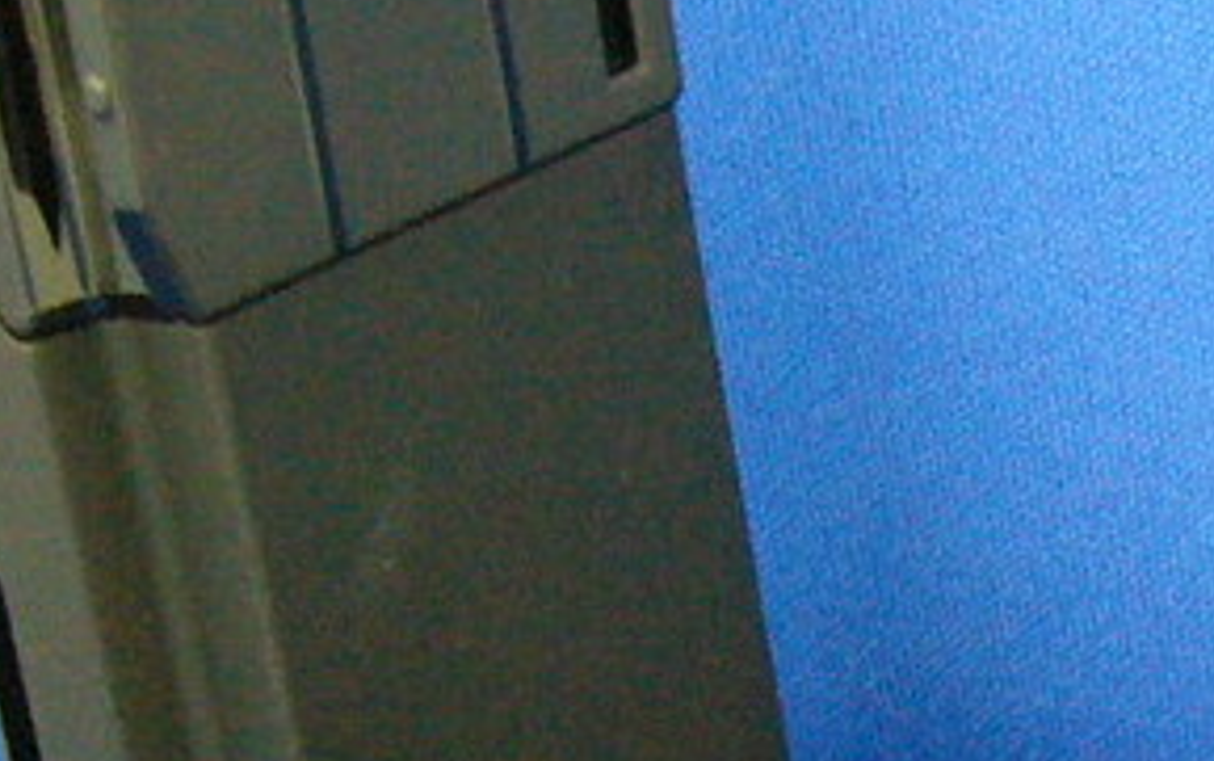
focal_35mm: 154
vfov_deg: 8.1
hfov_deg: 12.8
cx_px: 1886
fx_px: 5098
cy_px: 1488
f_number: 2.8
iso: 200
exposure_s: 1/8
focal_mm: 5.8
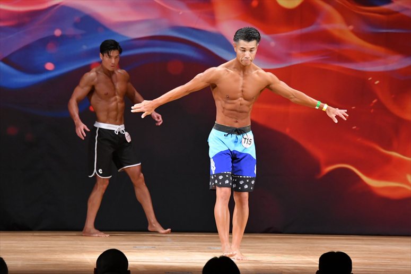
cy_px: 137
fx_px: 2739
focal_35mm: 240
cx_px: 206
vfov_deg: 5.7
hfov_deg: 8.6
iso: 3200
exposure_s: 1/400
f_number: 5.6
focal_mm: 160
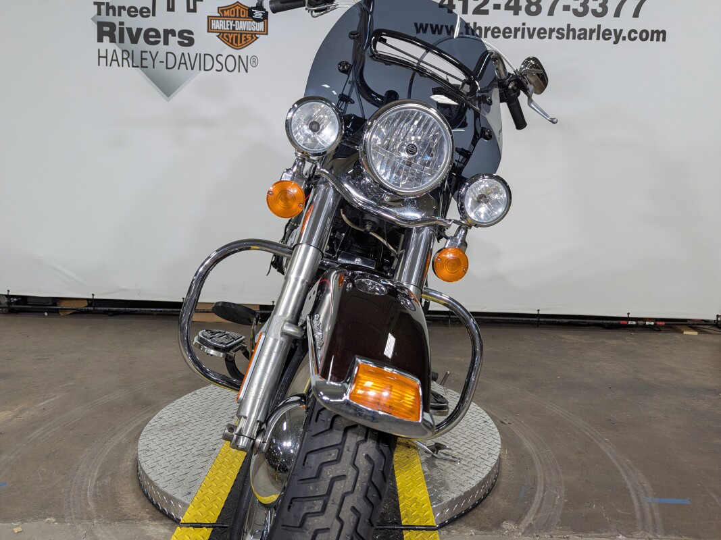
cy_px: 270
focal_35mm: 24
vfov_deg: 56.8
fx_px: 500
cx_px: 360
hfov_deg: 71.6
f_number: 1.85
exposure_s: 1/60
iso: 50
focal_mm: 6.81
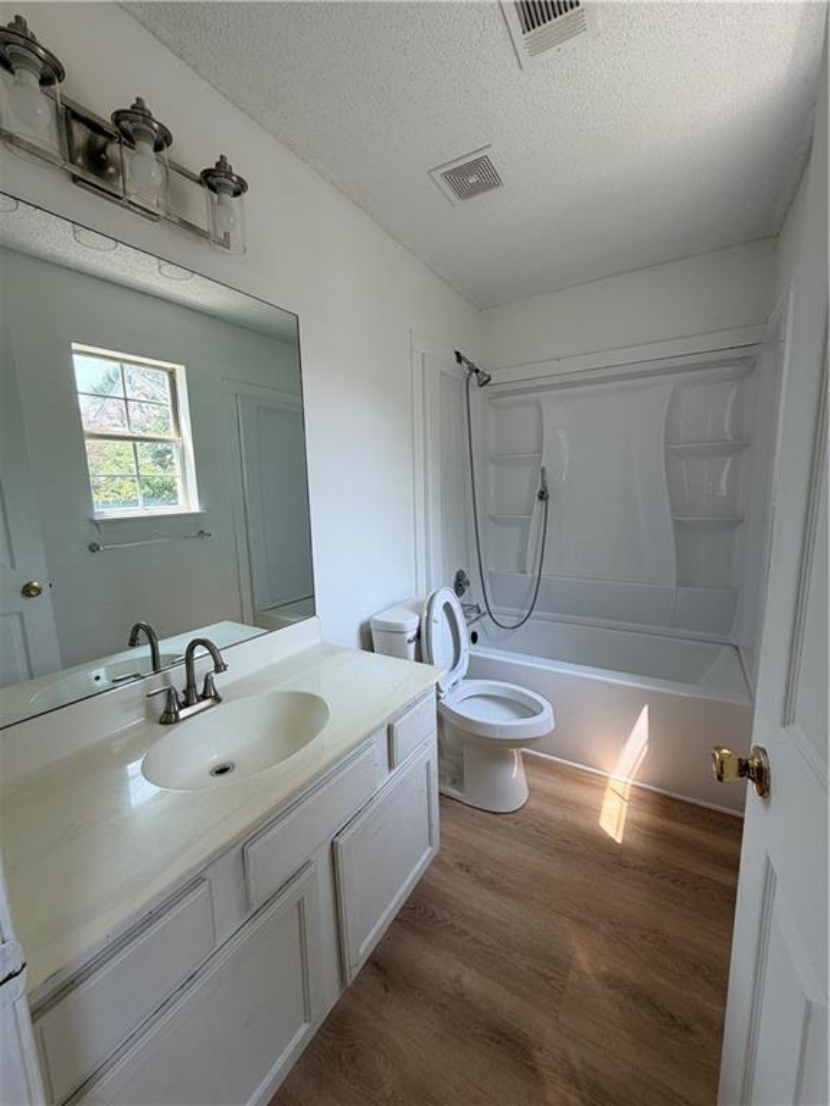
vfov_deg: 102.1
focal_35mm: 14
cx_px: 415
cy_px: 553
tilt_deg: -8.4
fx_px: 448
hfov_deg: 85.7
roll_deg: +1.6
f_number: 2.2
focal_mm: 2.22
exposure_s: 1/121
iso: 50
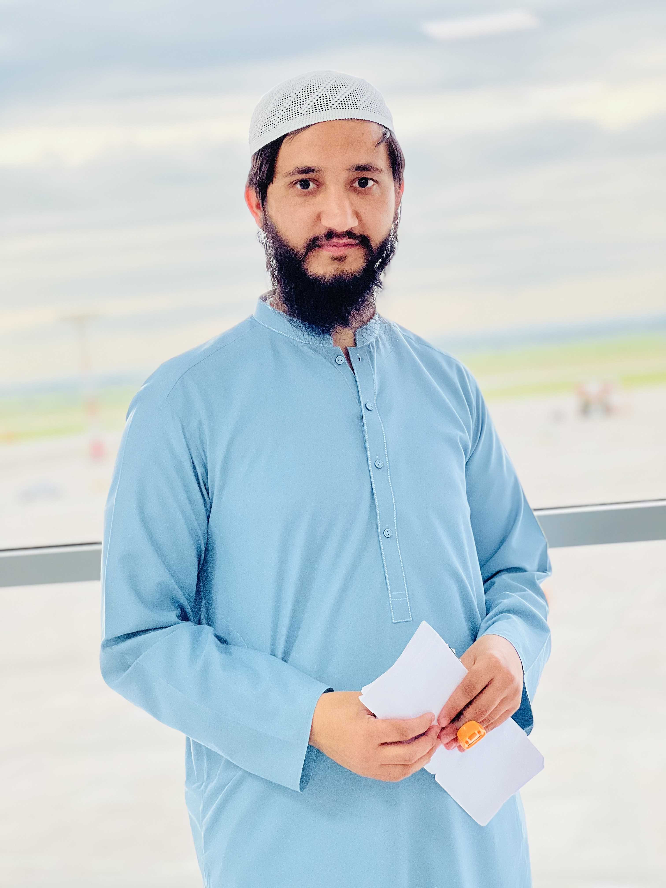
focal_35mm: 77
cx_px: 333
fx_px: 1975
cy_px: 444
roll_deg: +5.7
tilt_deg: -1.0
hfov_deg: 19.1
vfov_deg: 25.3
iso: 80
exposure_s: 1/100
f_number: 2.8
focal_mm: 9
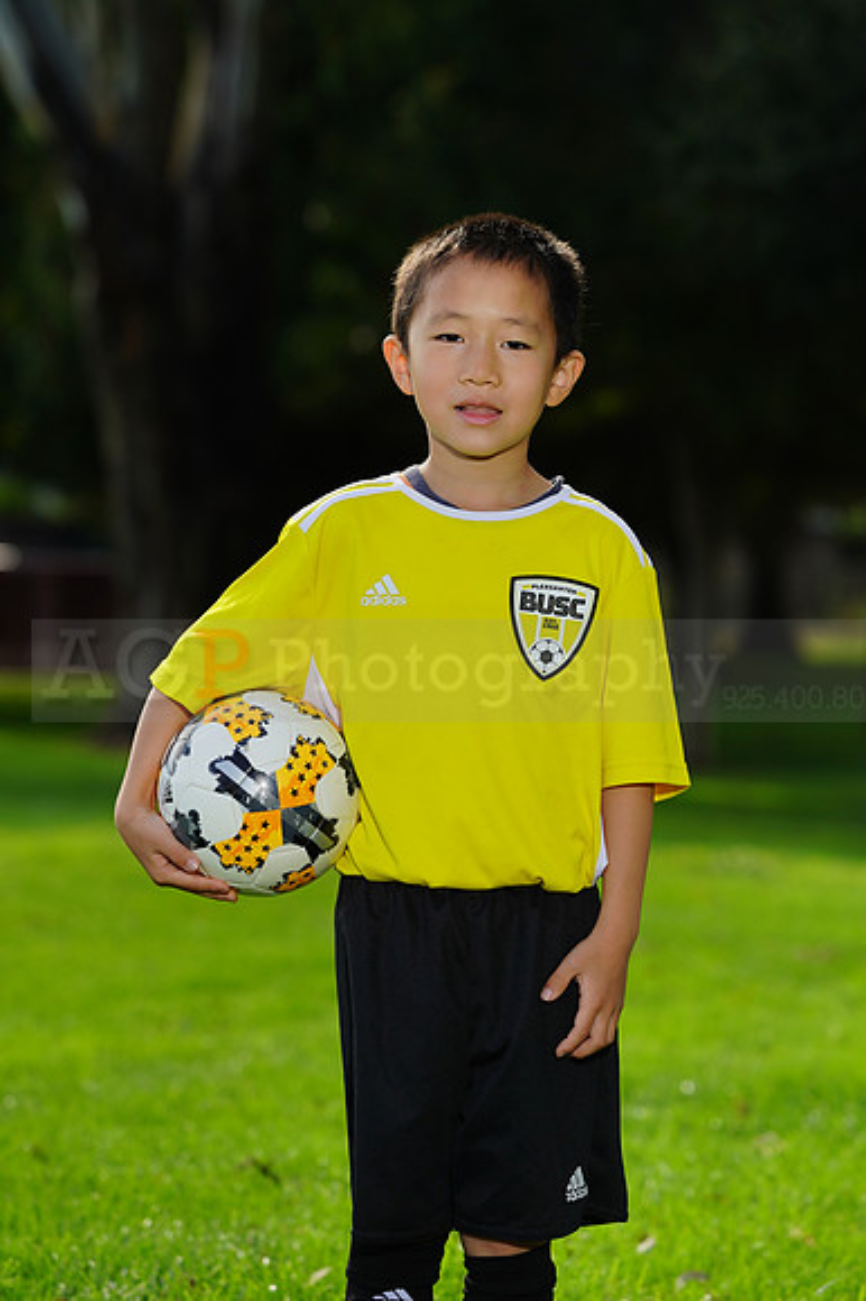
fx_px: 8092
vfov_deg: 9.2
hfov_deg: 6.1
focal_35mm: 224
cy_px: 650
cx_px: 433
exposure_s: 1/200
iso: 125
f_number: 8
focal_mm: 224
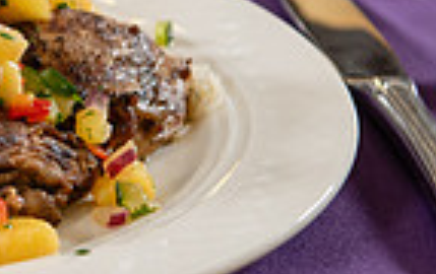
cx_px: -168
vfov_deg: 5.7
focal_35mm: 231
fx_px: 2750
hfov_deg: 8.9
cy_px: 41
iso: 400
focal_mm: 56
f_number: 4
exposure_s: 1/160
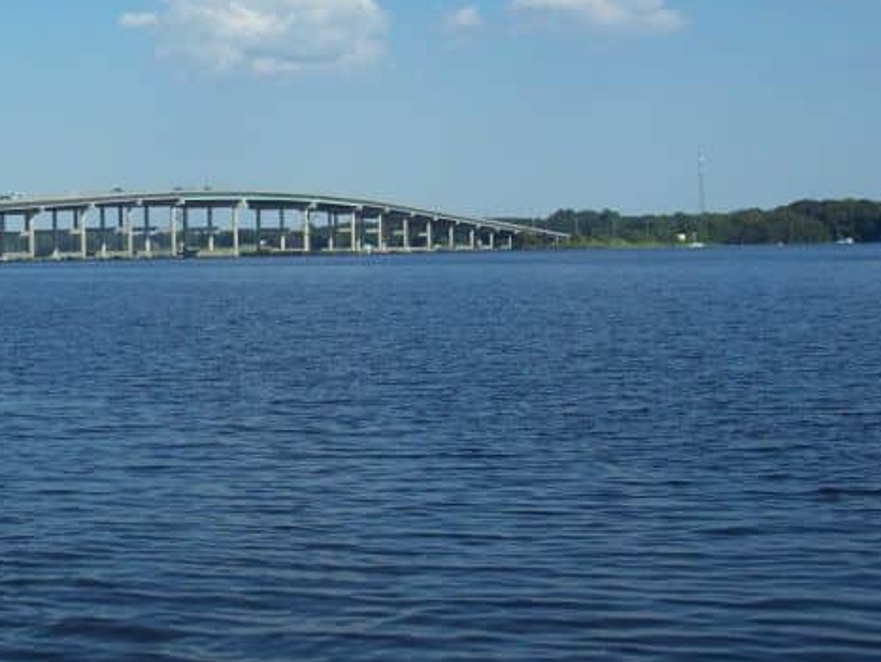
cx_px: 94
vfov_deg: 19.3
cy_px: 190
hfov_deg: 24.9
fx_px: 1936
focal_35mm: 76
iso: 64
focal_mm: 7.8
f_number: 4
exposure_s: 1/800
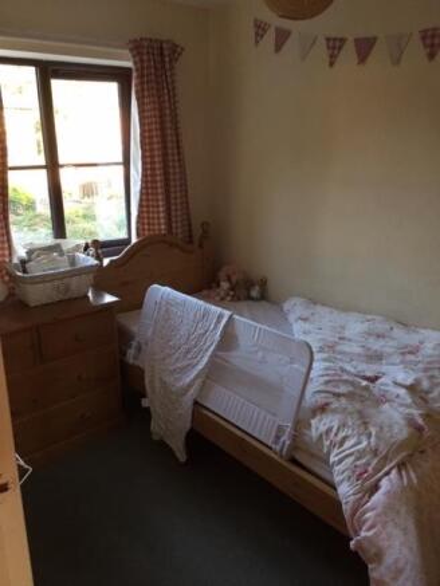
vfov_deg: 61.6
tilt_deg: -18.1
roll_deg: +1.5
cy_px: 293
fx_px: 491
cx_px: 220
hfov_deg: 48.2
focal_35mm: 29
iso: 64
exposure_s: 1/33
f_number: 2.2
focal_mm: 4.15
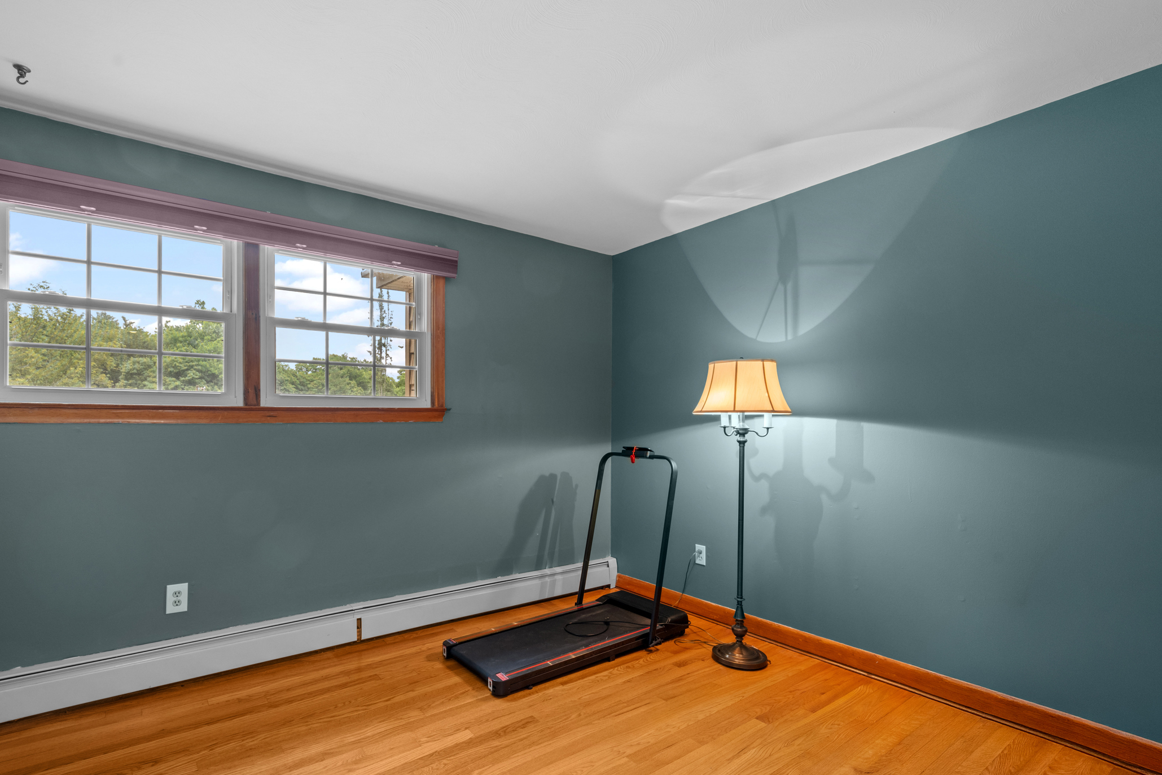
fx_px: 549
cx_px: 519
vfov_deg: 70.3
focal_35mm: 17
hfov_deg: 92.9
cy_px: 420
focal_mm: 14
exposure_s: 1/1.25
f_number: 9
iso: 320
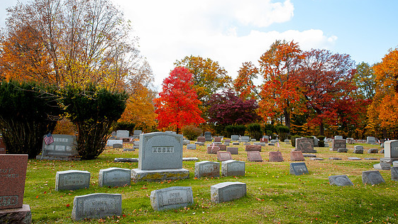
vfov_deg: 44.2
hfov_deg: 71.9
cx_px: 204
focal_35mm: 26
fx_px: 274
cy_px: 95
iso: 400
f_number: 10
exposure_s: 1/160
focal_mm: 24
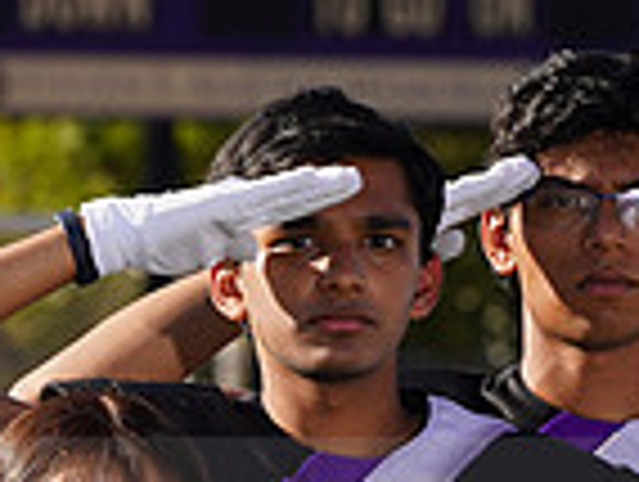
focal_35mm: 734
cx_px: 310
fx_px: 13572
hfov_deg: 2.7
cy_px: 498
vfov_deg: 2.0
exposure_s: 1/250
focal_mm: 187
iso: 100
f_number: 9
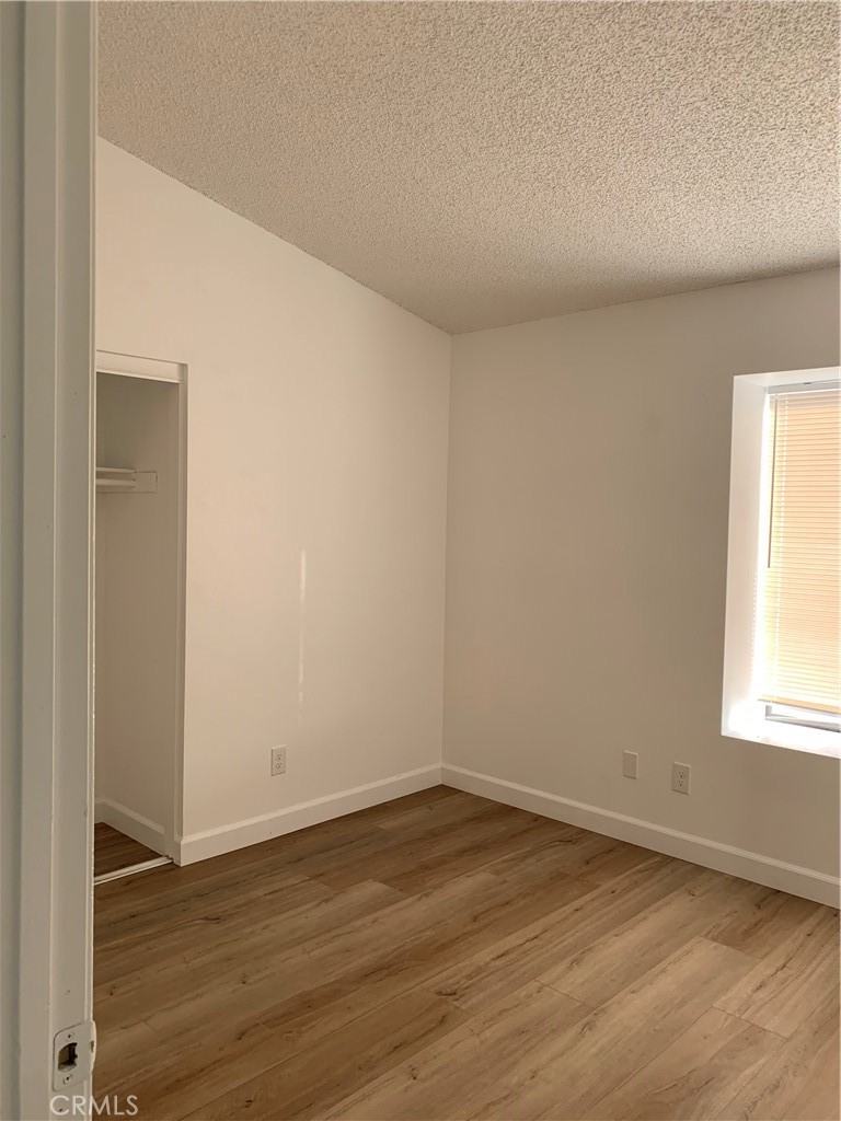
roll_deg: -1.1
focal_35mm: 26
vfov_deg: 67.3
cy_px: 560
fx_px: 842
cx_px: 420
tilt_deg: -3.0
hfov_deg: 53.1
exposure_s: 1/121
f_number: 1.8
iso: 64
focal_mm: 4.25
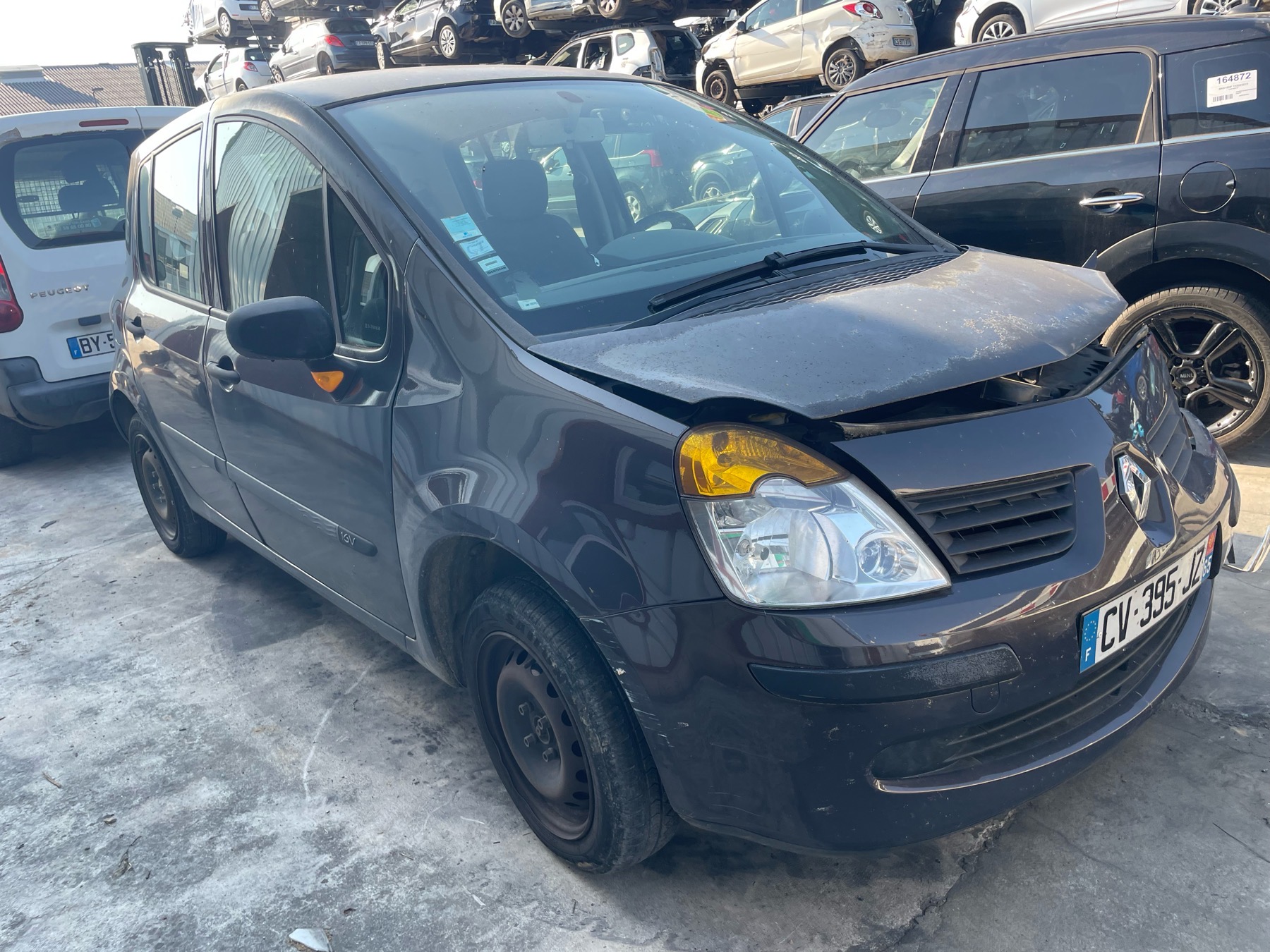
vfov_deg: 53.1
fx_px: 954
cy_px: 476
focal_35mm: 26
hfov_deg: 67.3
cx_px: 635
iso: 32
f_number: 1.6
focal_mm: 4.2
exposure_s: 1/376
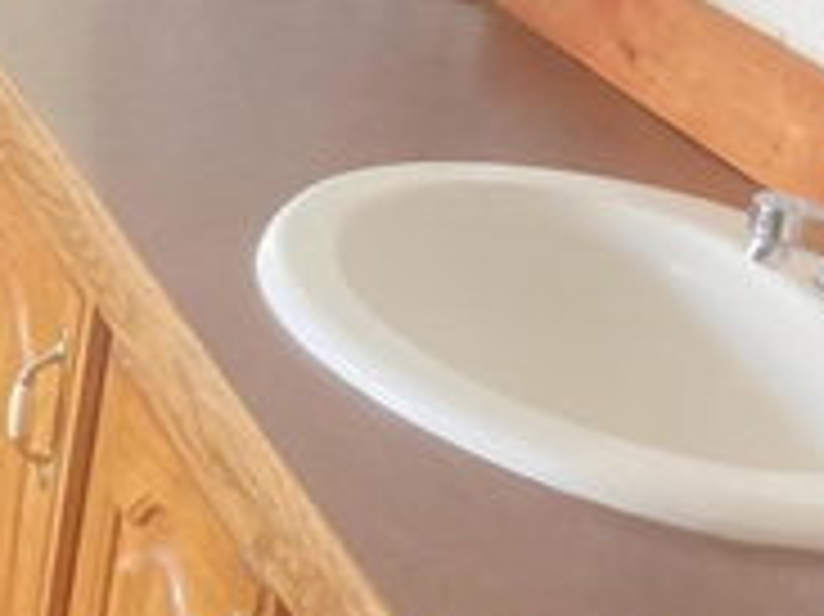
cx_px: -122
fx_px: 2331
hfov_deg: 19.1
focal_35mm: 98
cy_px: 180
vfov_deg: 15.0
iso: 320
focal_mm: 3.99
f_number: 1.8
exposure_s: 1/57
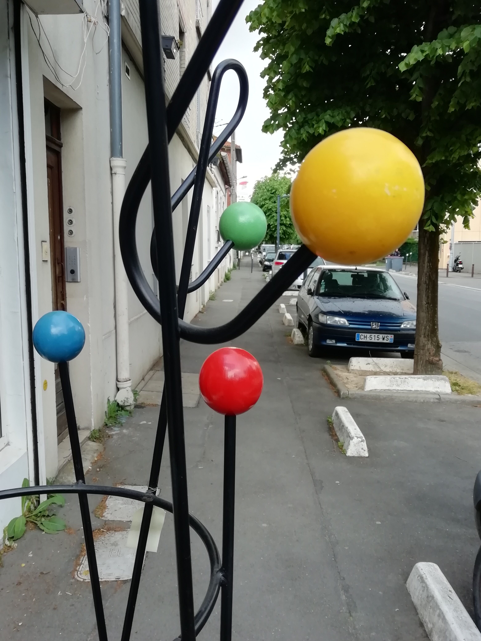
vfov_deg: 61.7
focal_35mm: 29
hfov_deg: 48.2
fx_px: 537
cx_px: 240
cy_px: 320
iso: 50
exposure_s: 1/159
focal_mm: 3.46
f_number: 2.2
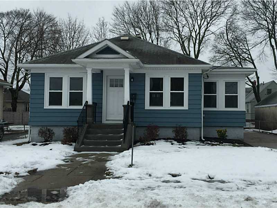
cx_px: 138
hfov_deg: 61.7
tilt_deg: +2.6
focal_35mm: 29
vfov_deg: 48.2
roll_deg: -1.0
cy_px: 104
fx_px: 232
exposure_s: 1/1319
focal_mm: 4.15
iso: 32
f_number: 2.2
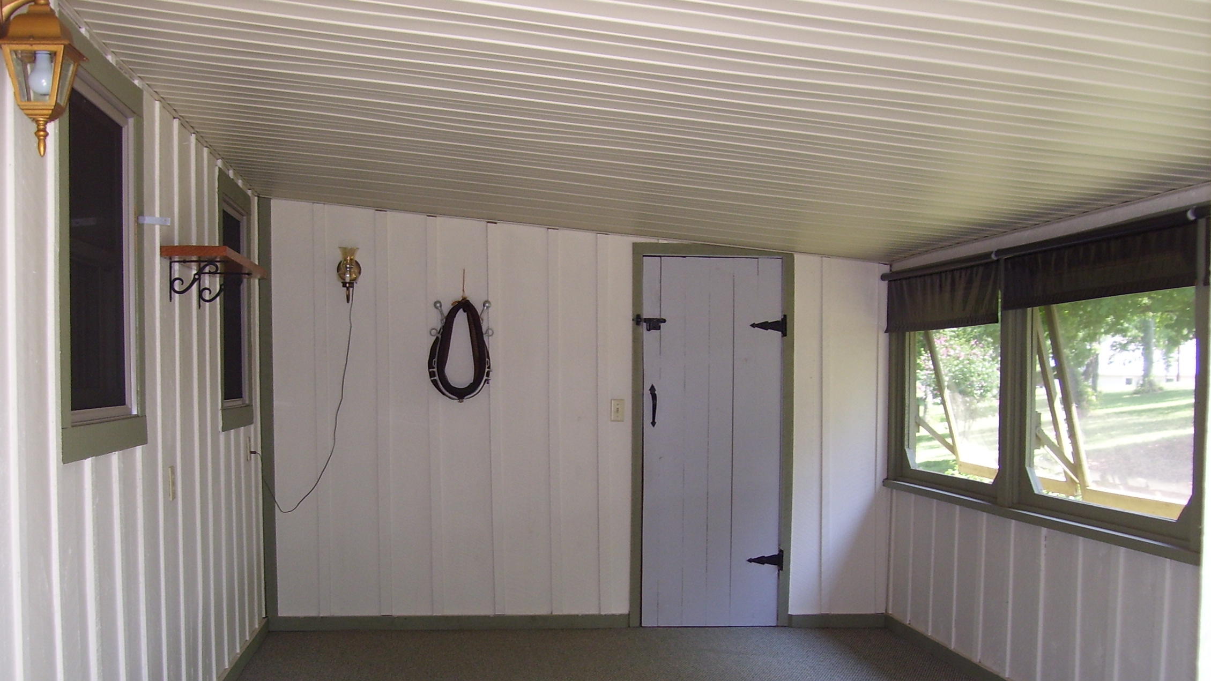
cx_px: 600
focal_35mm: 40
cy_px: 450
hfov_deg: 50.5
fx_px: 1285
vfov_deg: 29.5
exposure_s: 1/60
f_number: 2.7
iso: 80
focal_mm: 6
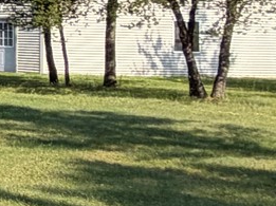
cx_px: -748
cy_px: -5
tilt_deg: +1.3
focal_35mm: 110
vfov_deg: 13.2
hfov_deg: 9.0
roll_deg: -0.4
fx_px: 876
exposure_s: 1/694
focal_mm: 2.22
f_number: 2.2
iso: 40
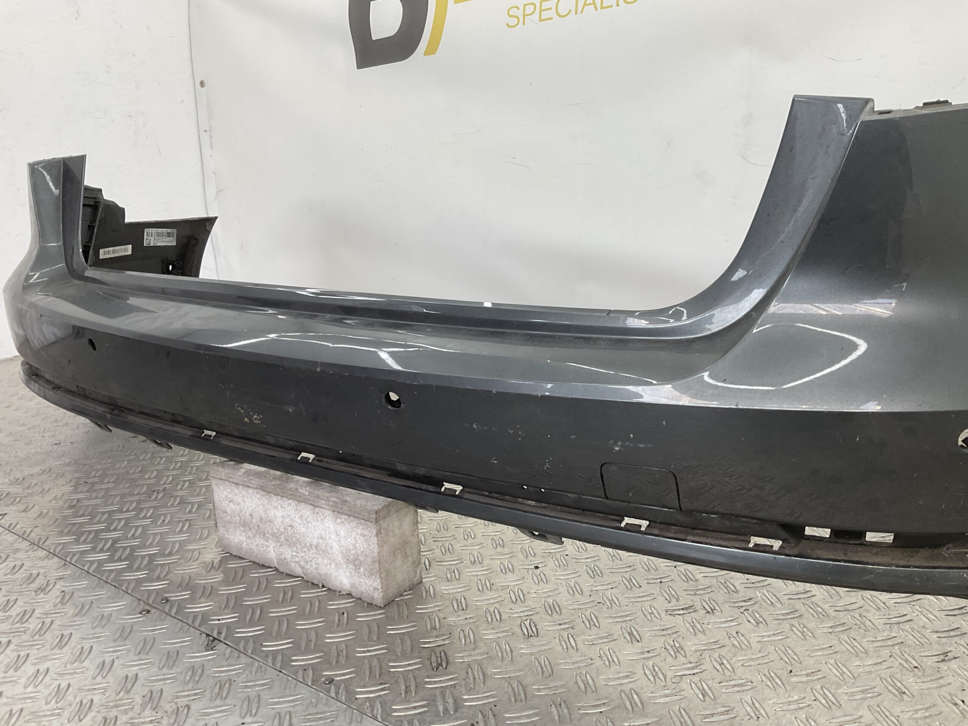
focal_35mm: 29
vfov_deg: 48.2
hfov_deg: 61.7
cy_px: 363
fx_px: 811
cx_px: 484
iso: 20
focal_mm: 3
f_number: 1.8
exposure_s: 1/120
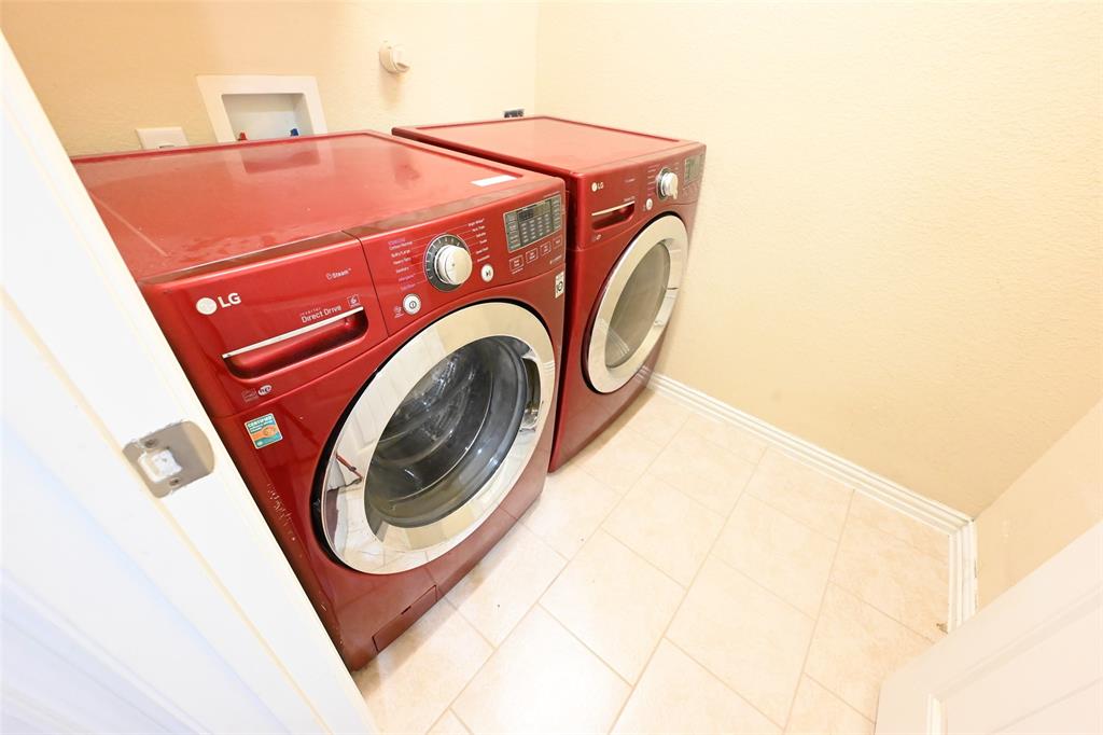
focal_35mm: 14
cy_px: 368
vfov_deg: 81.2
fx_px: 429
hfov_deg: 104.3
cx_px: 552
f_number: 8
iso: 16000
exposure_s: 1/50
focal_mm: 14
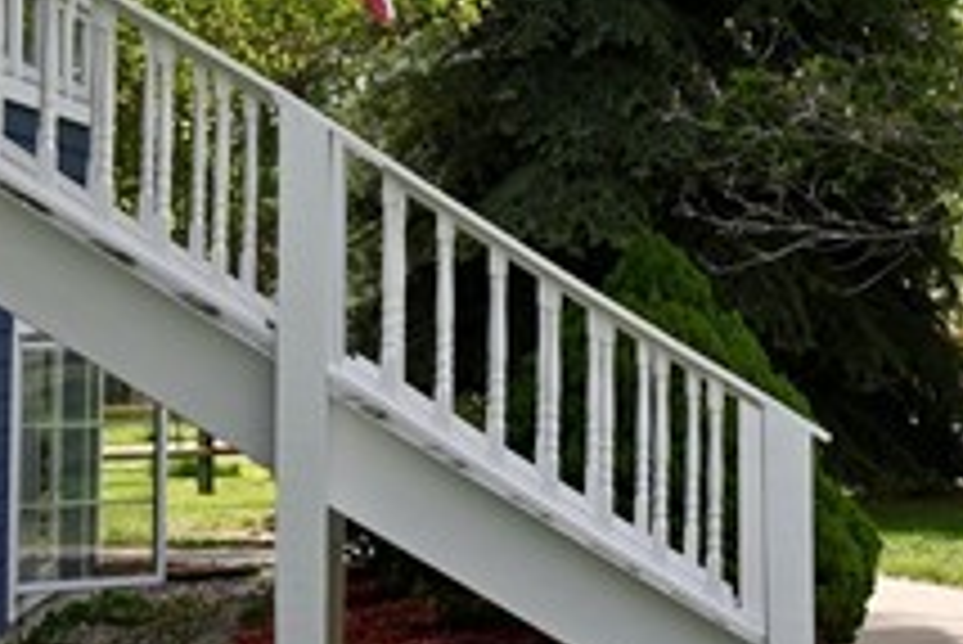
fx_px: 3935
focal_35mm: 147
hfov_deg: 13.3
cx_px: 1386
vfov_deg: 9.3
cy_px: -5
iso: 100
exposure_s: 1/320
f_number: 6.3
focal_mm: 29
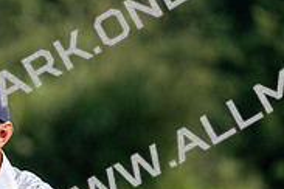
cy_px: 261
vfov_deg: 1.2
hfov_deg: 1.8
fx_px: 8882
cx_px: -84
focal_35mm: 1126
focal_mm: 356
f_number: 6.3
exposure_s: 1/1600
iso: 160
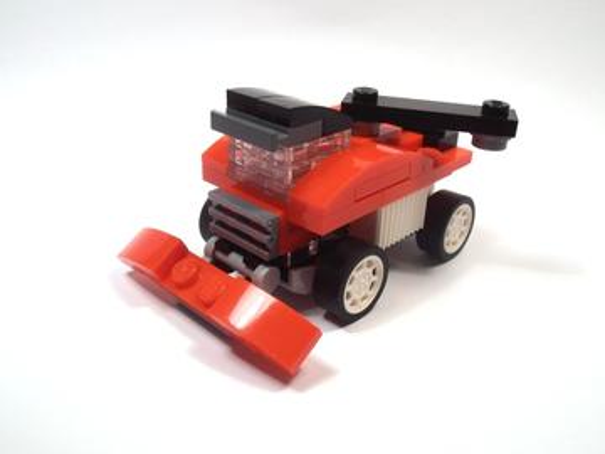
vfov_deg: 38.7
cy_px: 227
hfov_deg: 50.1
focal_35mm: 37
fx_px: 647
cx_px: 302
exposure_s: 1/60
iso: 80
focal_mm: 6.61
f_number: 3.9
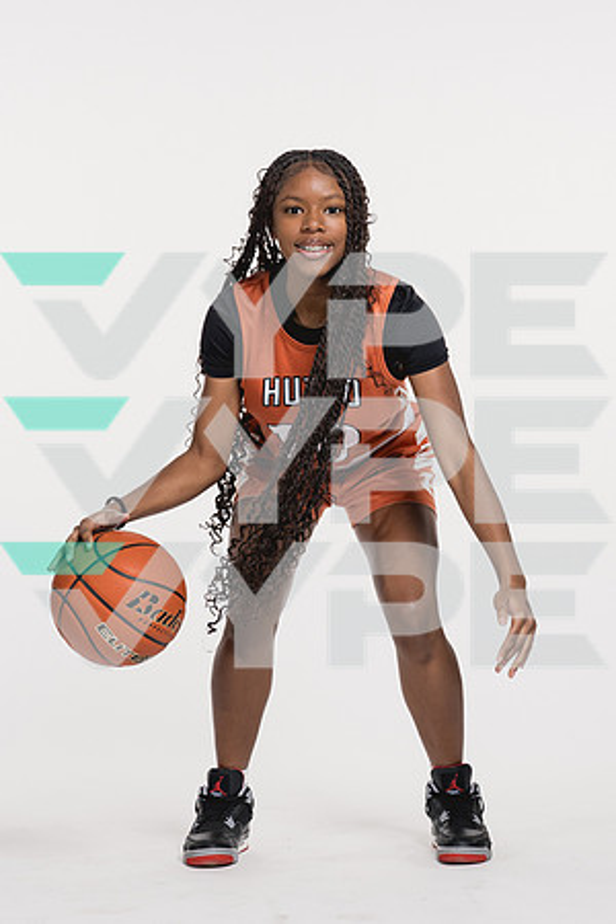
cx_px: 302
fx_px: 2375
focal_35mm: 93
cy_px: 459
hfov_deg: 14.8
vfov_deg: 22.0
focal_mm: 61
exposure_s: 1/250
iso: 640
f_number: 5.6
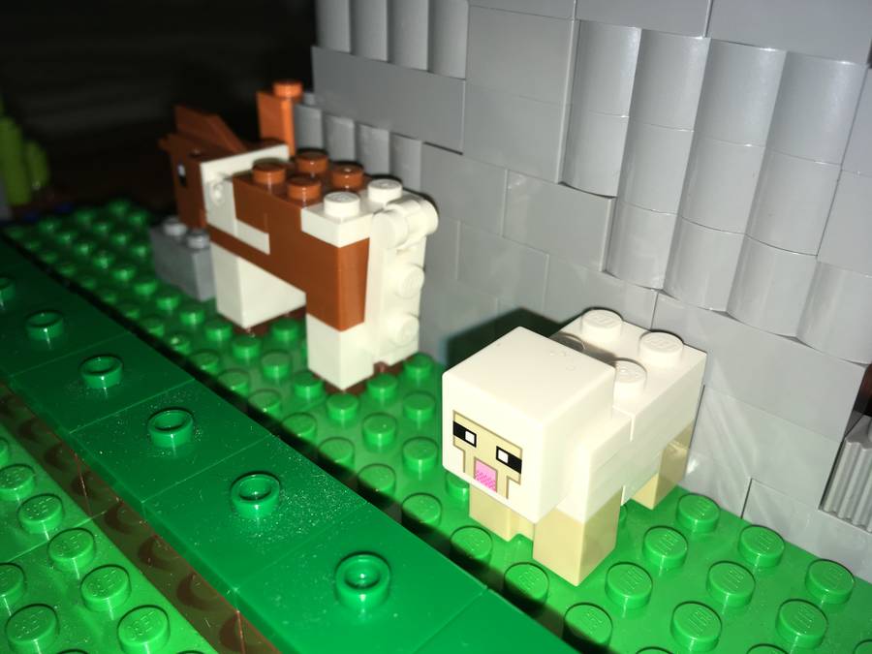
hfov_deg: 61.7
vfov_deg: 48.2
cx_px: 436
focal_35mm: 29
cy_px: 327
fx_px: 731
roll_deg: +0.1
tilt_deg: -29.2
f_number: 2.2
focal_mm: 4.15
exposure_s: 1/407
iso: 25
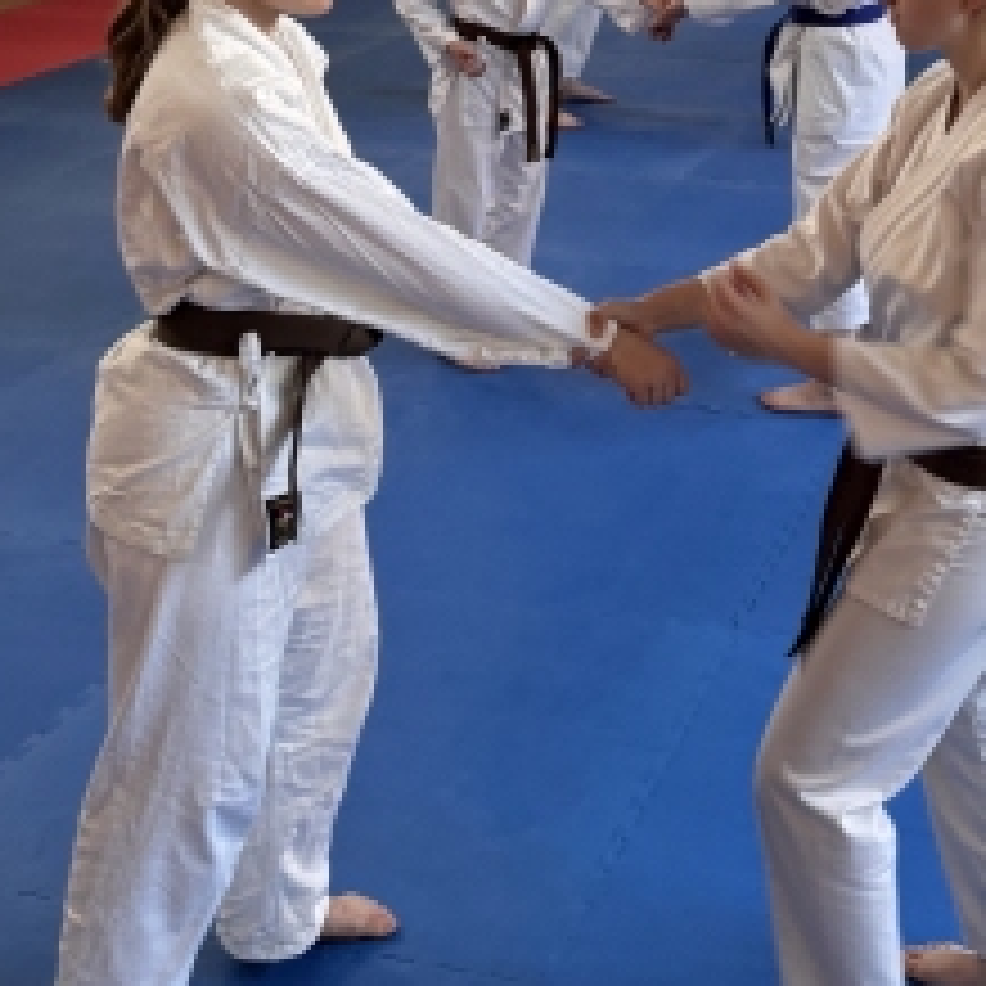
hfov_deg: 28.7
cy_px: -5
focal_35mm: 58
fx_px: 1869
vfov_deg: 27.8
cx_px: 837
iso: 200
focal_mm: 6.76
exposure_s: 1/106
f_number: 1.78
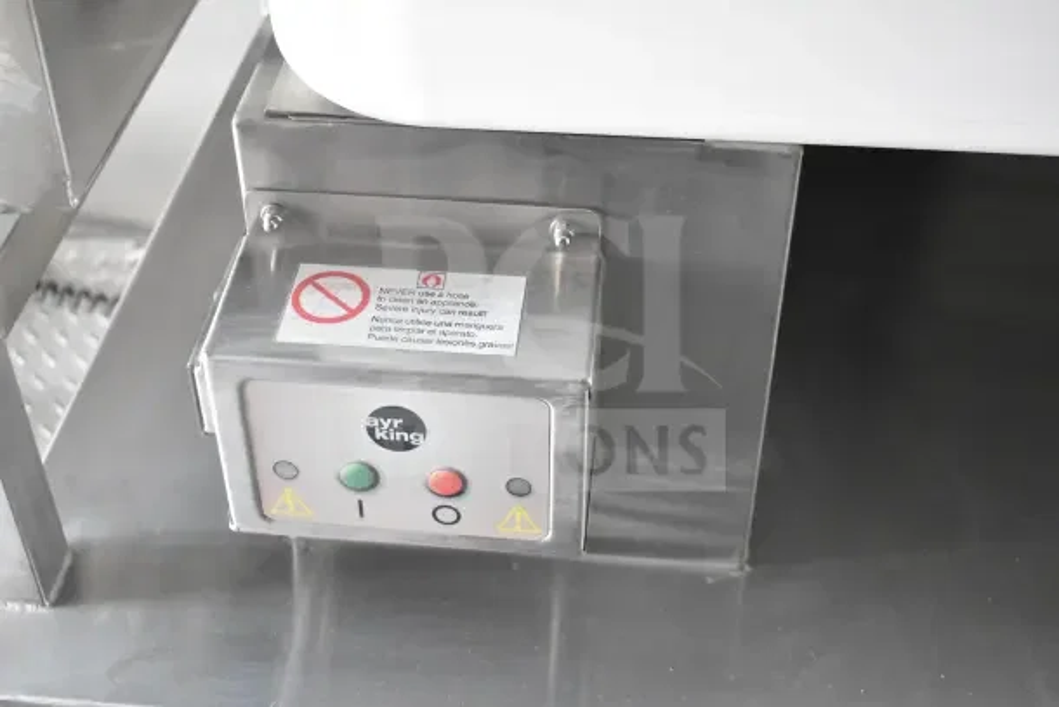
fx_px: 1501
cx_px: 530
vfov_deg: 26.5
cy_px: 354
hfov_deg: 38.9
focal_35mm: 51
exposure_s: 1/80
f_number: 4.5
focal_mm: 34
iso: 6400
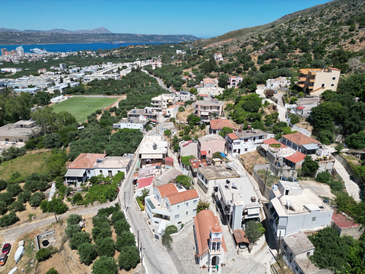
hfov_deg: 71.6
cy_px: 137
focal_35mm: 24
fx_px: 253
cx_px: 182
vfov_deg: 56.8
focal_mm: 6.72
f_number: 1.7
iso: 150
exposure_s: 1/4000
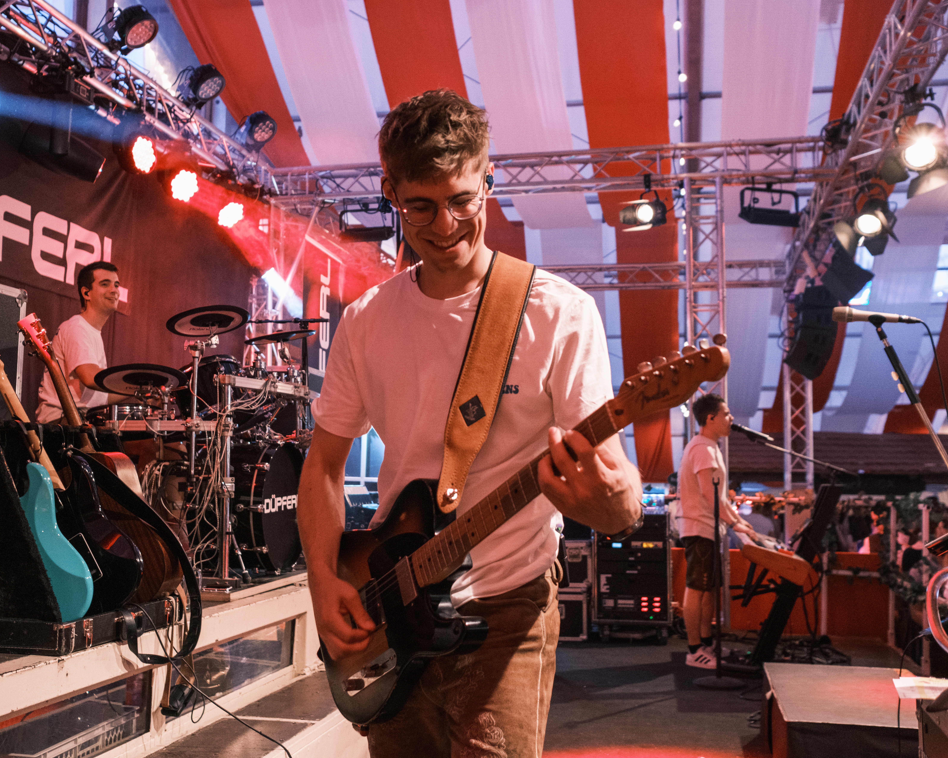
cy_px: 377
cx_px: 426
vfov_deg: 37.3
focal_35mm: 40
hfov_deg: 45.7
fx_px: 1122
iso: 3200
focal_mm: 23
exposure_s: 1/100
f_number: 3.2
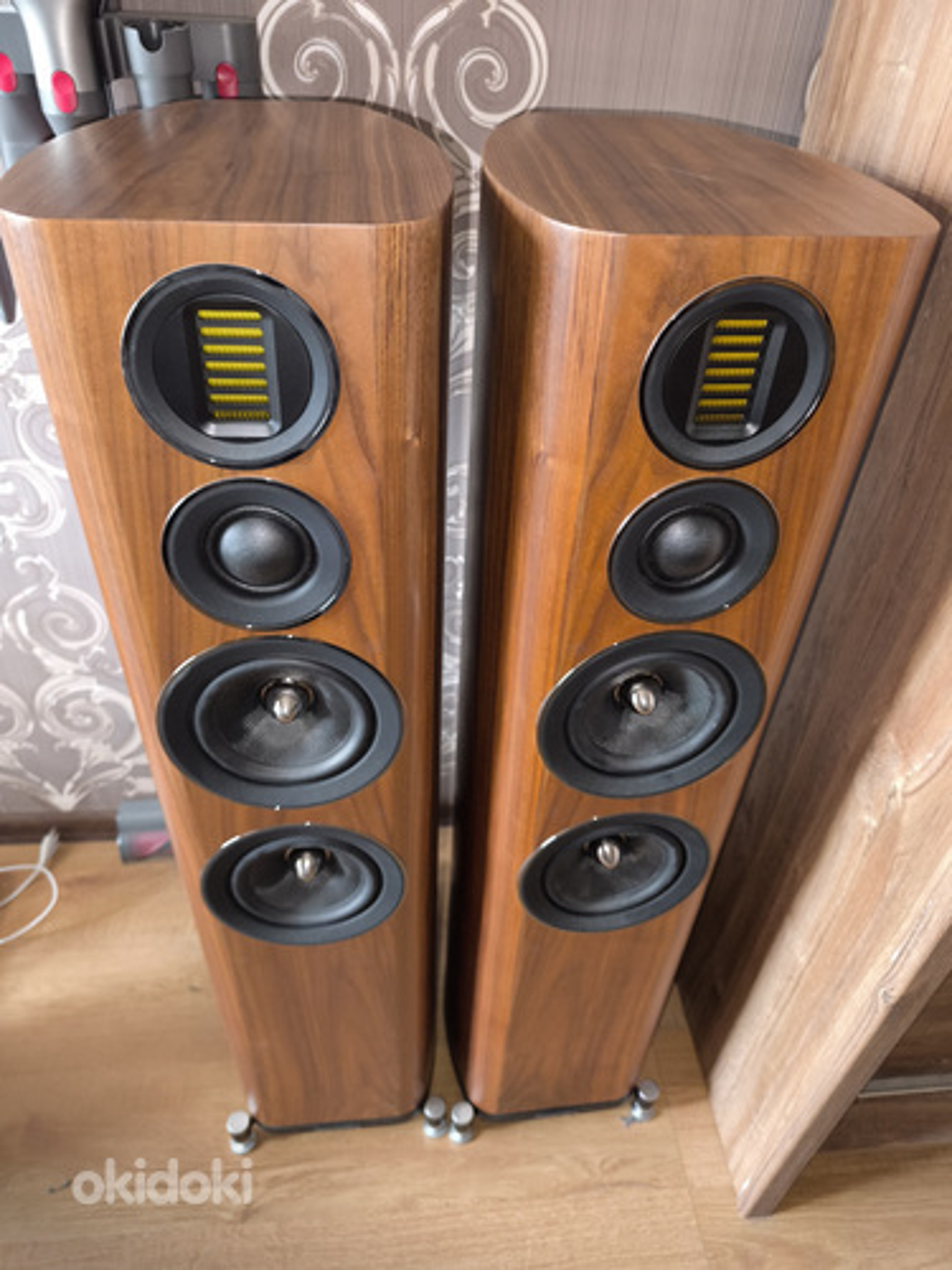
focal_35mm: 23
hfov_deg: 58.9
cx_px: 476
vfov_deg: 73.9
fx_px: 843
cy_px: 635
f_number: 1.6
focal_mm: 6.57
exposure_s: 1/25
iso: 1250
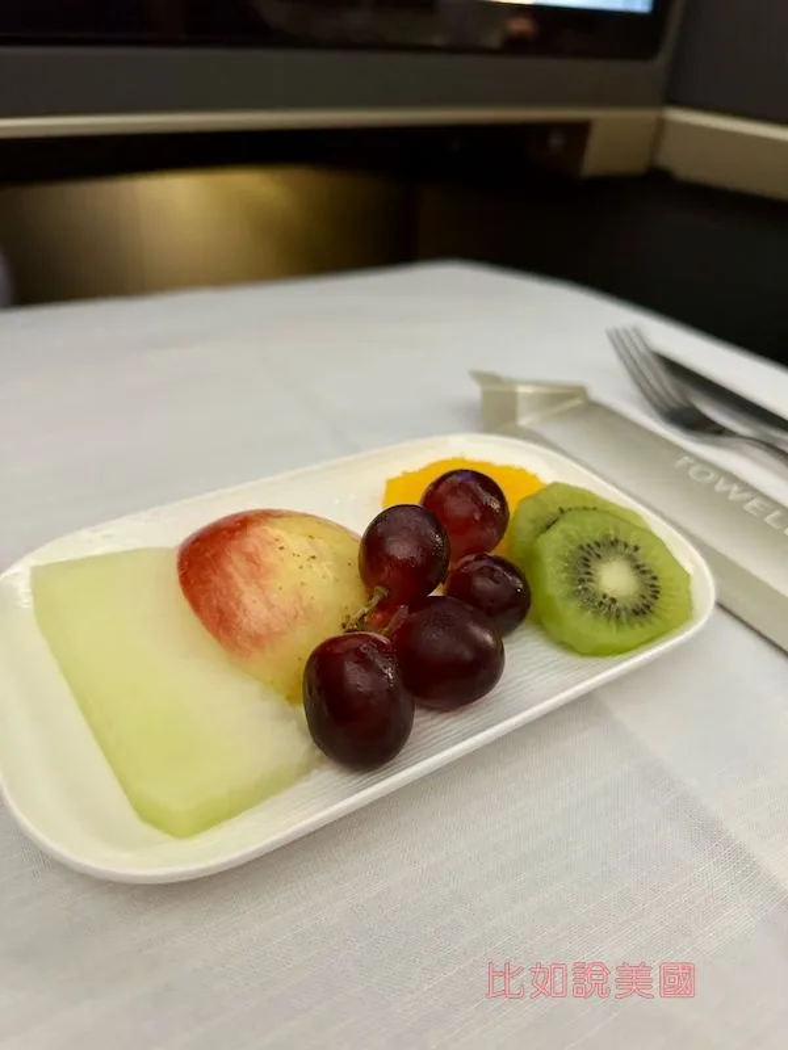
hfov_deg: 56.8
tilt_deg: -35.8
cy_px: 525
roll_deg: -3.0
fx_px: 728
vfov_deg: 71.6
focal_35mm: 24
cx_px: 394
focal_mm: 6.86
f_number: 1.78
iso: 1000
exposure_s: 1/38
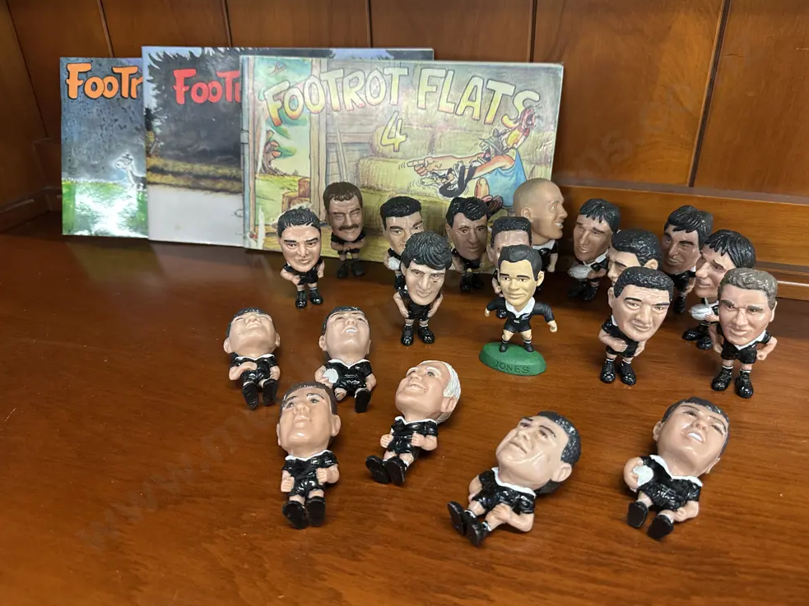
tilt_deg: -27.4
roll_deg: +1.0
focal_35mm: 25
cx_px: 419
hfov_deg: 69.4
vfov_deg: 54.9
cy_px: 294
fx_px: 584
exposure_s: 1/50
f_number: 1.78
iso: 320
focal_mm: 6.86
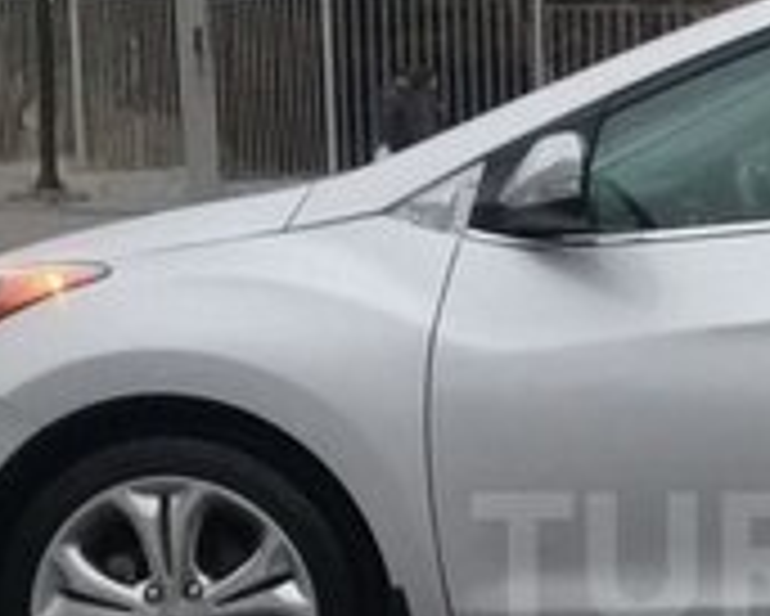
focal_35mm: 117
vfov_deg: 13.1
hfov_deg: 15.8
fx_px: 2668
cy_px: 560
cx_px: 932
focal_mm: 3.3
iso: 160
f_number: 2.2
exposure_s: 1/33
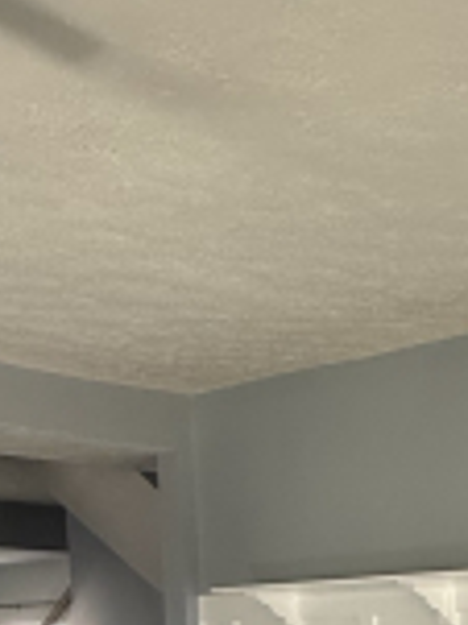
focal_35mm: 62
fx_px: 1119
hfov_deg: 22.1
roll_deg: +0.6
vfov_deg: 26.7
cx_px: 543
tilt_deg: -7.4
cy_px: 797
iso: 250
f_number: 2.2
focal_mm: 2.22
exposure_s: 1/99
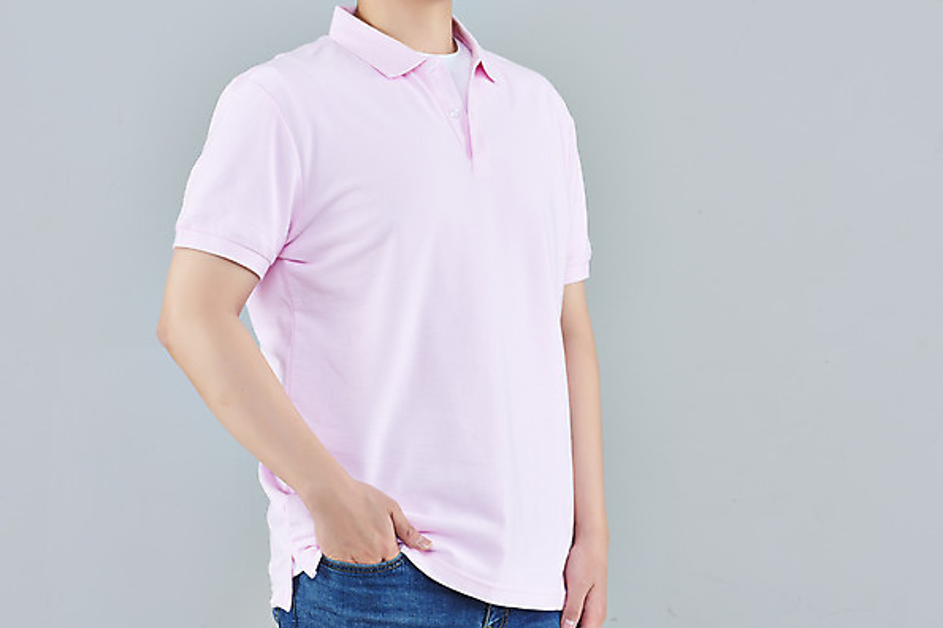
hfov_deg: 16.3
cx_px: 473
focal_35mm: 126
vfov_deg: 10.9
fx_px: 3299
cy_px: 312
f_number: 18
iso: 100
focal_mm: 125
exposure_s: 1/125
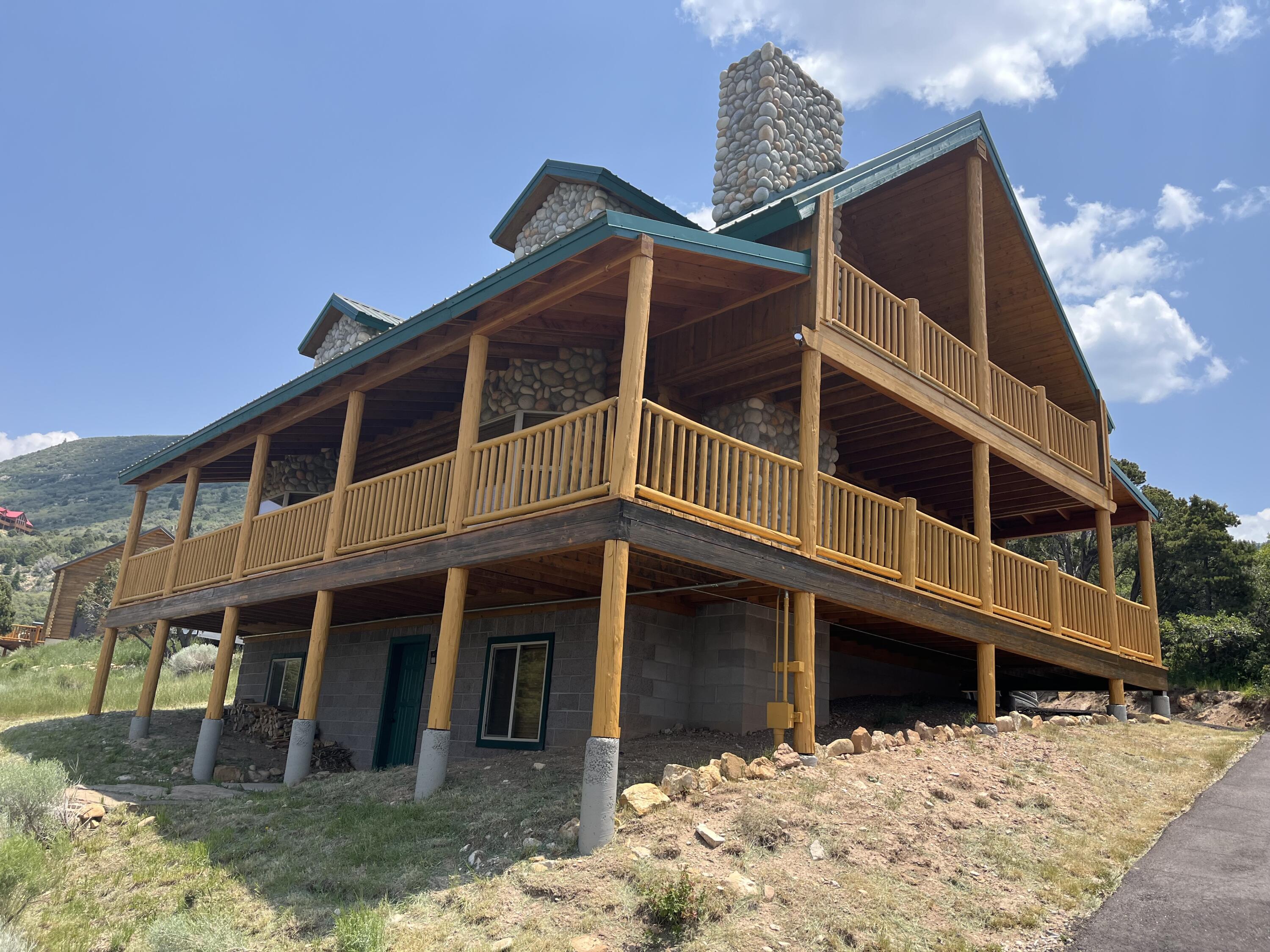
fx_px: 954
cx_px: 635
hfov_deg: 67.3
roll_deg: -4.5
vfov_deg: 53.1
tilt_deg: +15.4
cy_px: 476
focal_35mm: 26
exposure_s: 1/2755
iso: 50
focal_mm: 5.1
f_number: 1.6
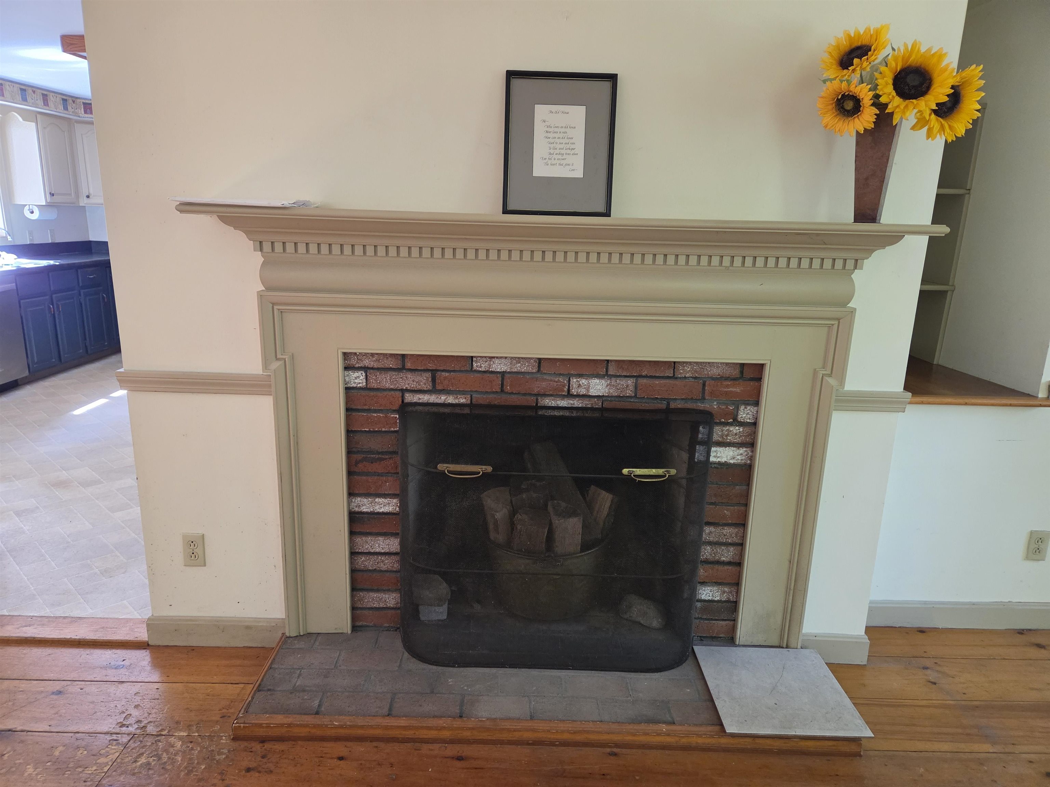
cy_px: 394
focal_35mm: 23
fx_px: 698
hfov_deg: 73.9
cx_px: 525
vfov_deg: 58.9
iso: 1000
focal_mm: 5.4
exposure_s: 1/120
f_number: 1.8
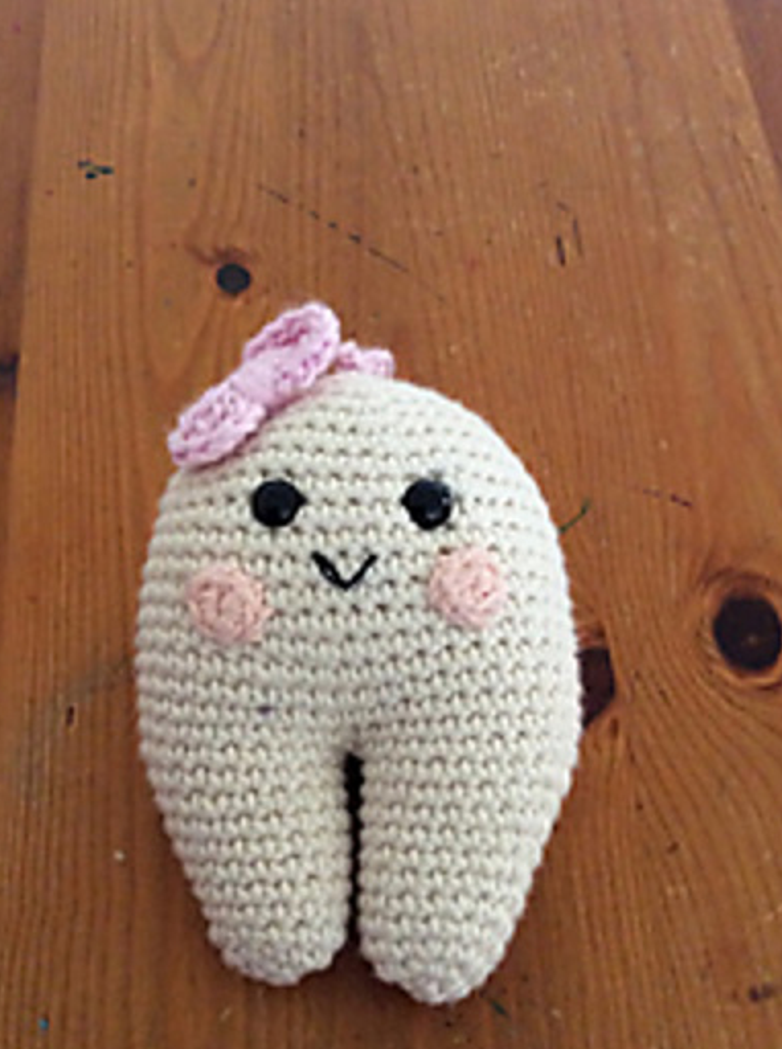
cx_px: 346
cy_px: 604
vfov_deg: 46.7
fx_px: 1209
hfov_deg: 35.8
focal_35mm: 40
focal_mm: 3.3
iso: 250
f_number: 2.4
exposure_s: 1/25
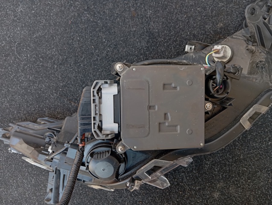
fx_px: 220
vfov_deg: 49.9
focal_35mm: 28
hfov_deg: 63.4
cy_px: 102
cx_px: 136
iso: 70
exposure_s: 1/50
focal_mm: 4.22
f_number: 1.8
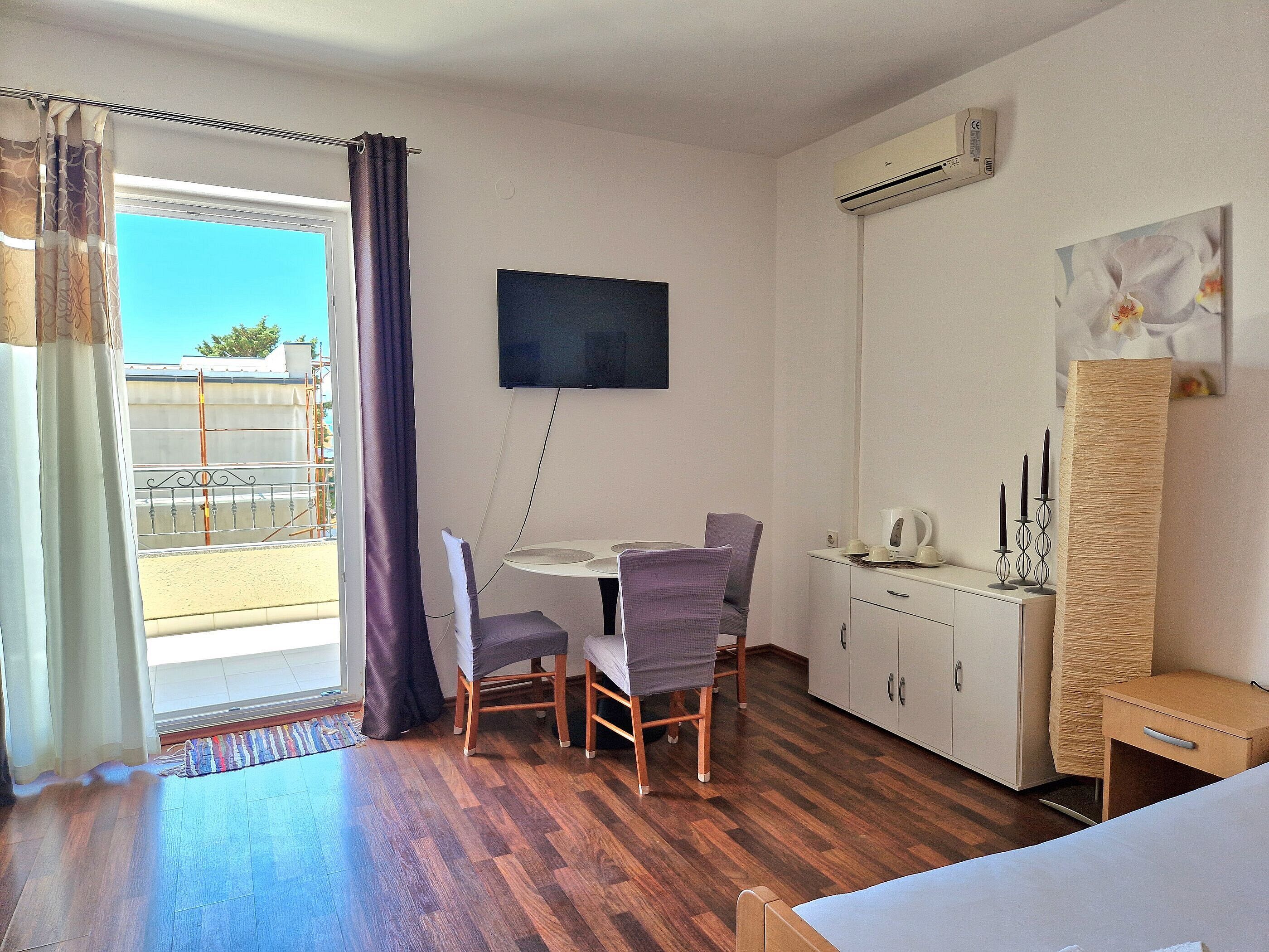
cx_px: 634
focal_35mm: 23
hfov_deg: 73.9
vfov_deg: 58.9
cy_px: 476
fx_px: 843
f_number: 1.8
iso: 50
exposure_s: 1/182
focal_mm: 5.4
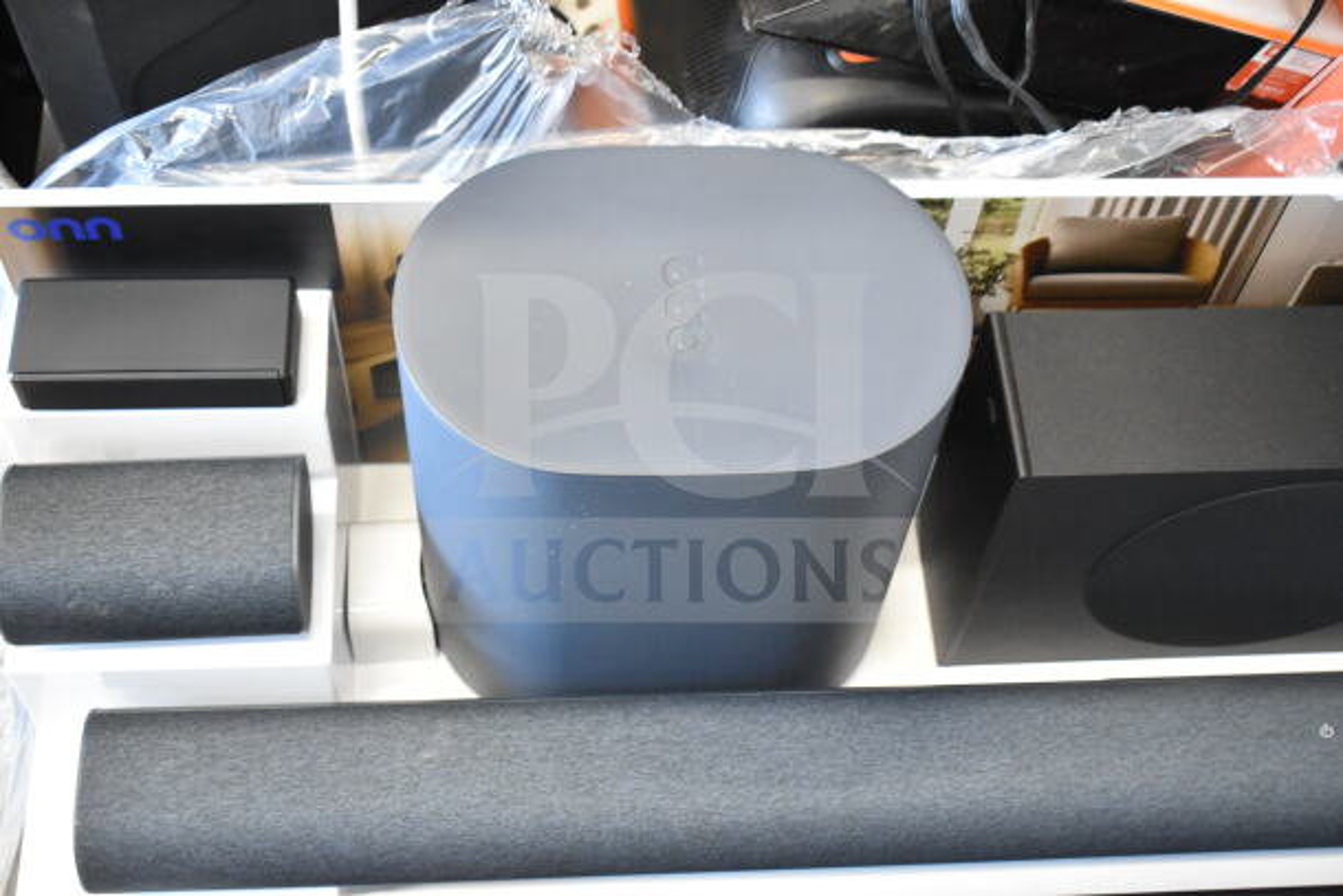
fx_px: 1791
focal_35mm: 48
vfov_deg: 28.1
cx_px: 672
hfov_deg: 41.1
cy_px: 448
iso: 4500
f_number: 4.5
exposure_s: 1/50
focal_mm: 32
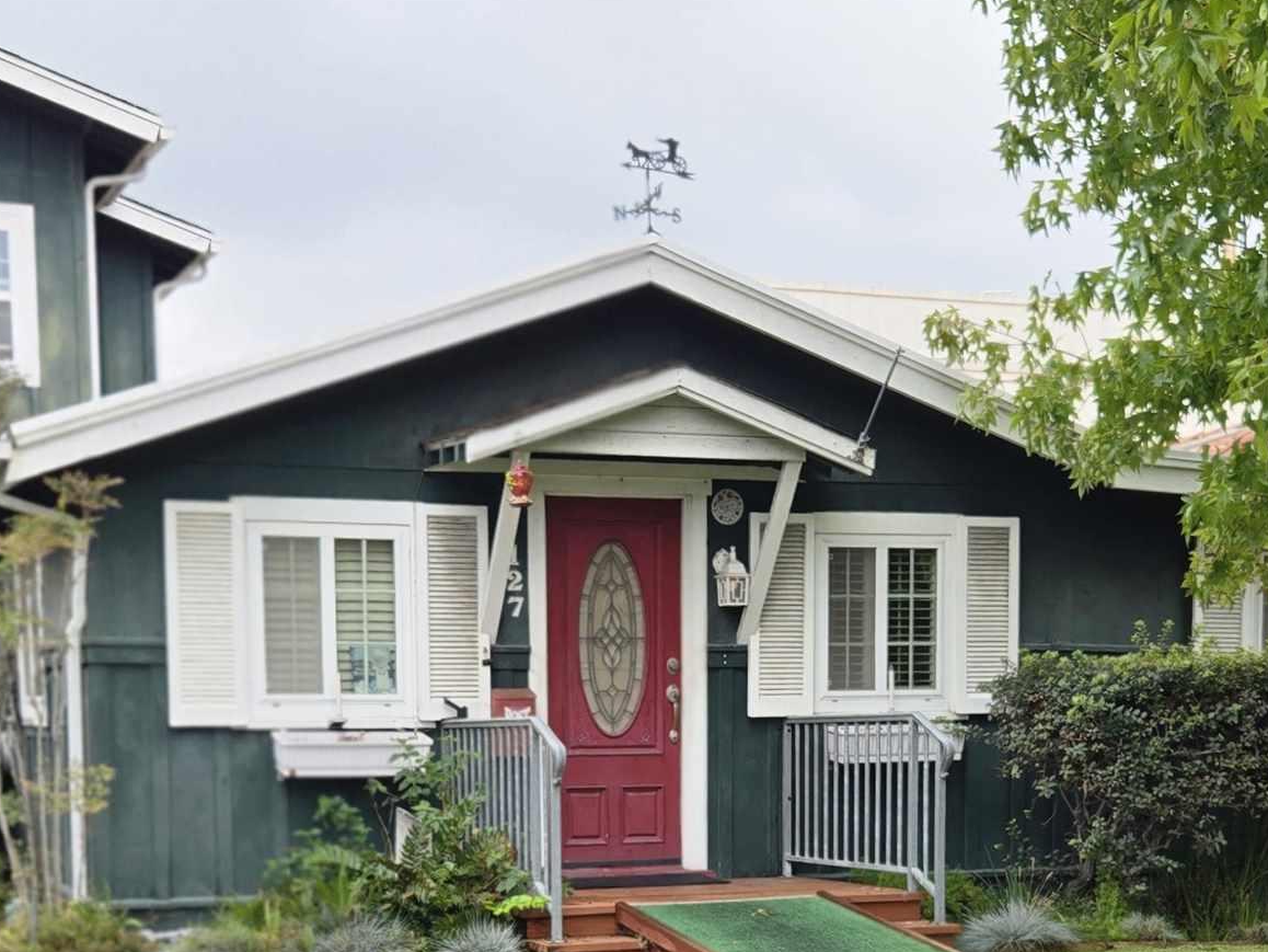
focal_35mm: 61
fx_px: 2235
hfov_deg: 31.7
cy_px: 939
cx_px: 667
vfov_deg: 23.1
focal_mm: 5.4
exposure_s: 1/335
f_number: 1.8
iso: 25
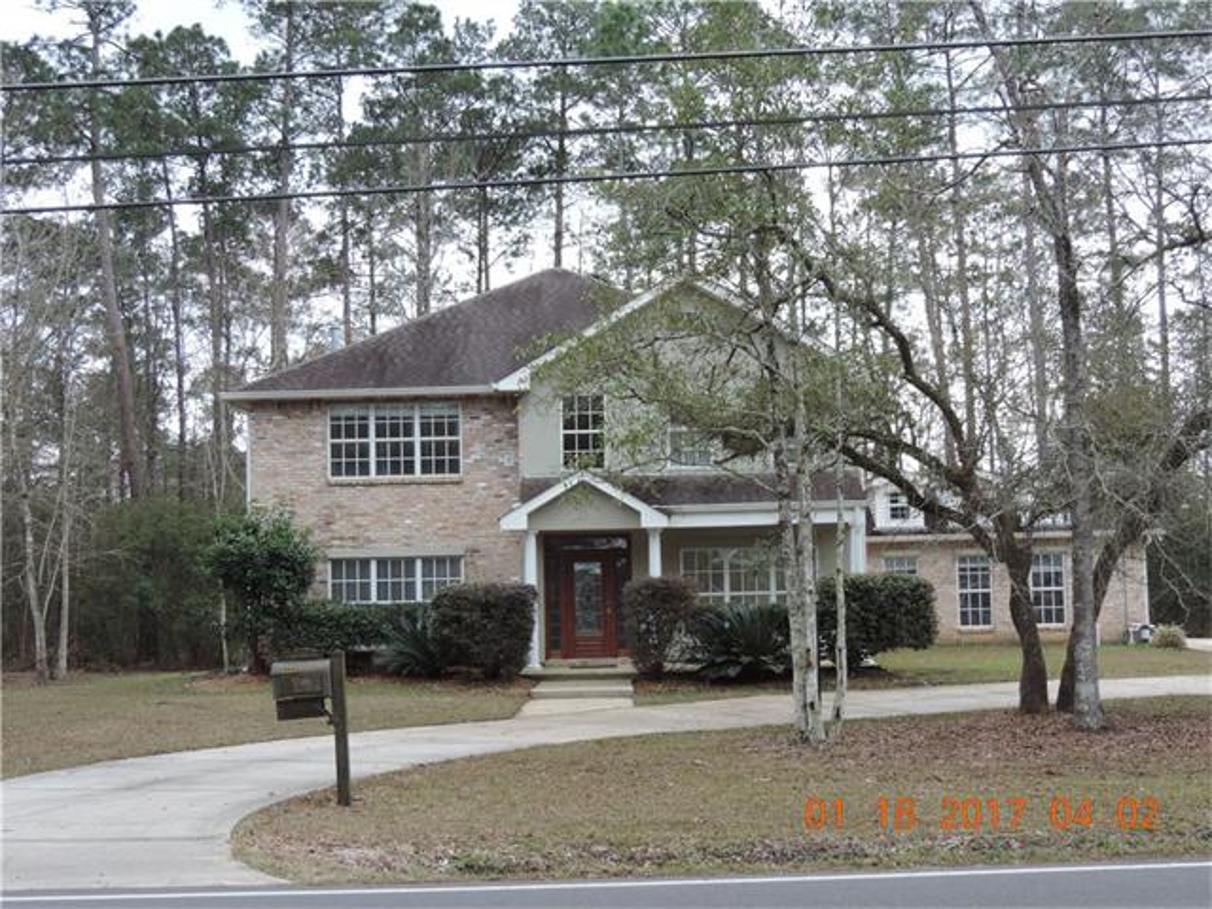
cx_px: 606
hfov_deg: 40.4
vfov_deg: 30.9
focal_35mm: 47
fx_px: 1646
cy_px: 454
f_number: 3.5
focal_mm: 8.3
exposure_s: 1/125
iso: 80
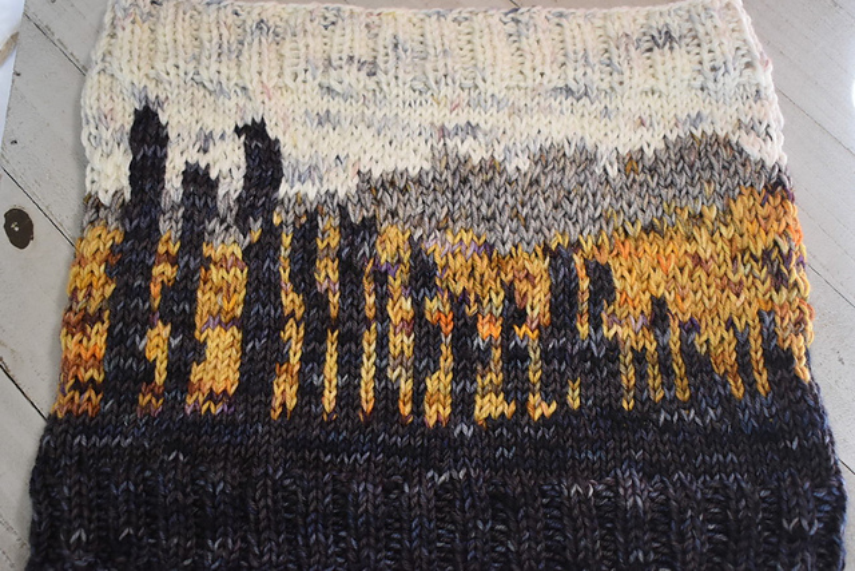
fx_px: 1069
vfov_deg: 29.9
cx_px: 428
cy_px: 286
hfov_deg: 43.6
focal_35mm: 45
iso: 800
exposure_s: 1/125
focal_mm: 30
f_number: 4.2
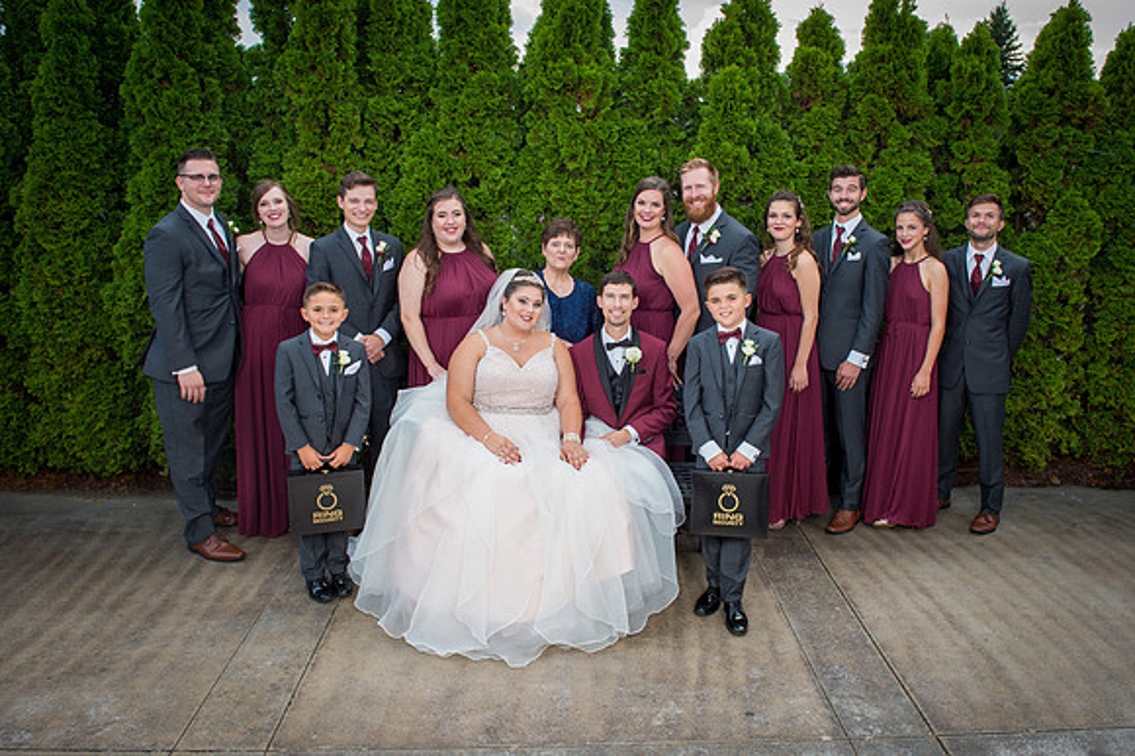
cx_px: 606
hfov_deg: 64.9
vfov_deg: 45.9
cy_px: 364
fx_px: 892
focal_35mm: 28
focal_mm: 24
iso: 200
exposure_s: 1/90
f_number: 4.8
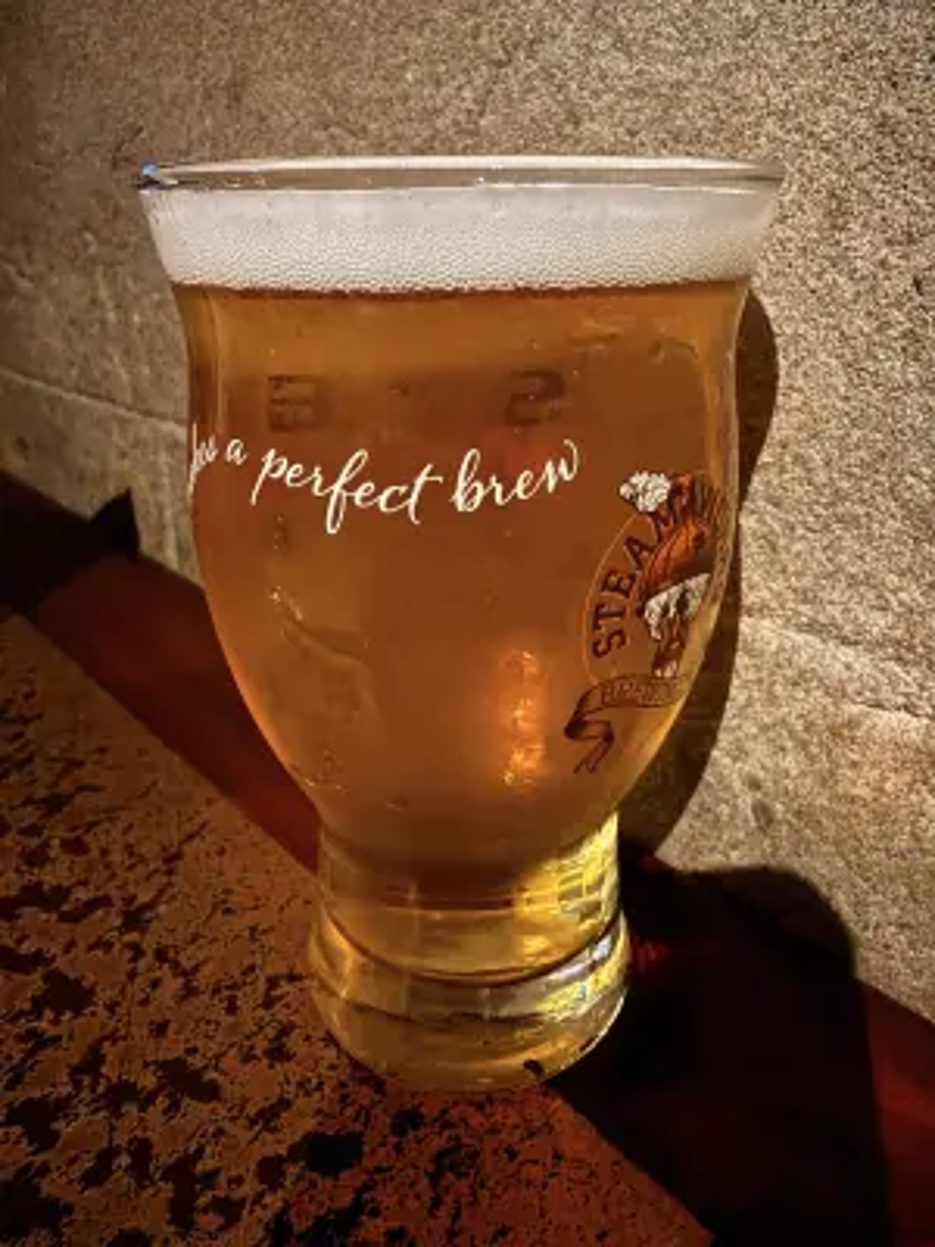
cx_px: 468
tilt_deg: -18.4
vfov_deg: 71.6
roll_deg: +0.2
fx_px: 864
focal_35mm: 24
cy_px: 624
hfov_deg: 56.8
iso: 1000
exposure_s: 1/15
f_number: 2.2
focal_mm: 2.22
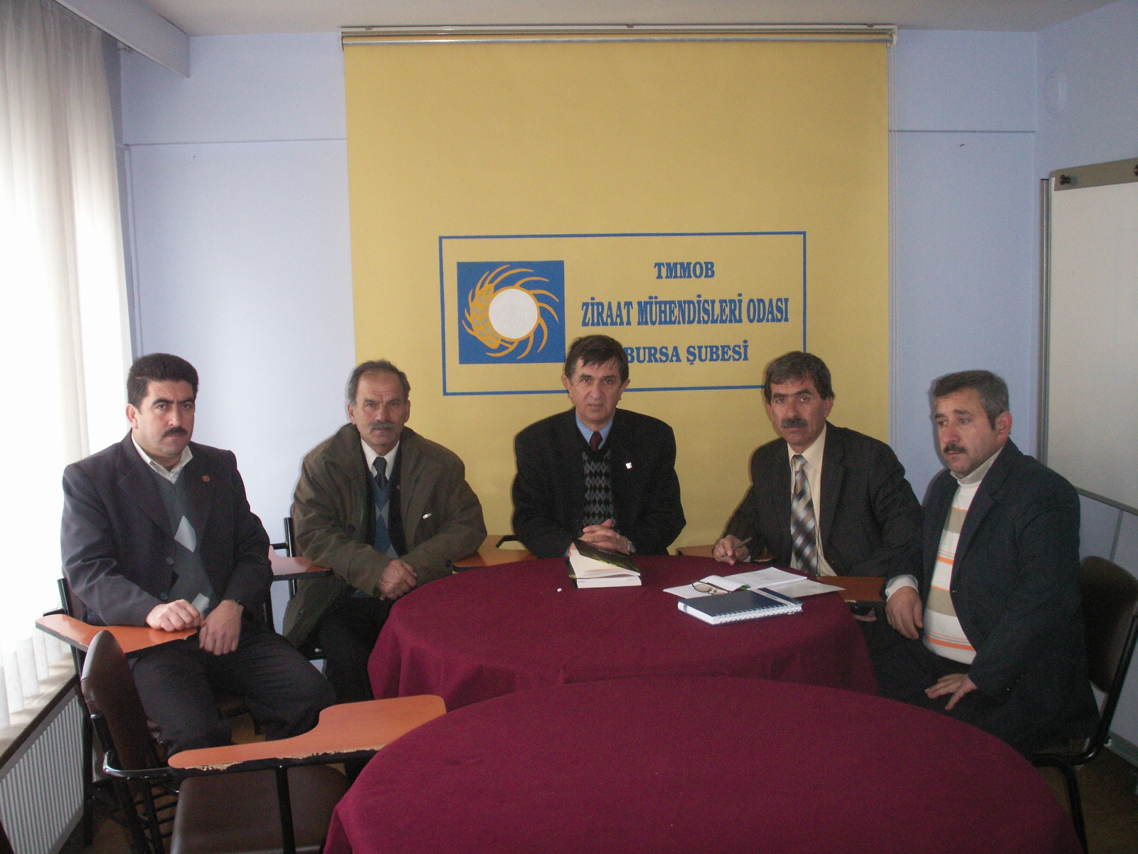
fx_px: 1216
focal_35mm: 37
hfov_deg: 50.1
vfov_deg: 38.7
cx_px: 569
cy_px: 427
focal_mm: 7.7
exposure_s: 1/40
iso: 160
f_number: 3.5
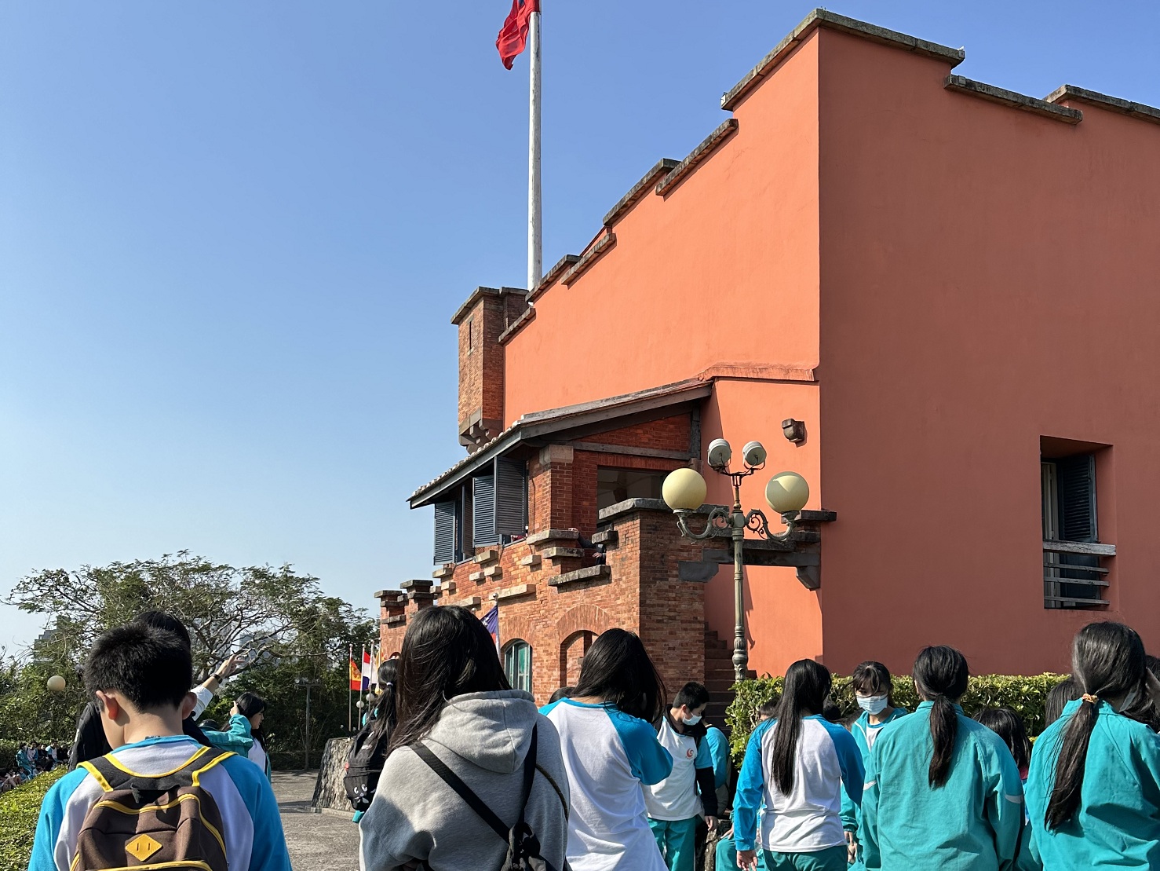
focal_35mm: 24
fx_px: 804
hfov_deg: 71.6
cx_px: 580
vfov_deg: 56.8
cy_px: 436
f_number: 1.78
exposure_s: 1/2882
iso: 80
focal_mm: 6.86
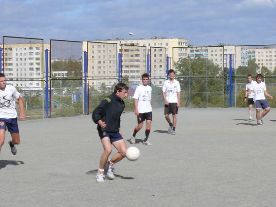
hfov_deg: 17.9
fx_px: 877
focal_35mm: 110
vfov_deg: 13.5
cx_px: 138
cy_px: 104
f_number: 8
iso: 100
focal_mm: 14
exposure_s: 1/400
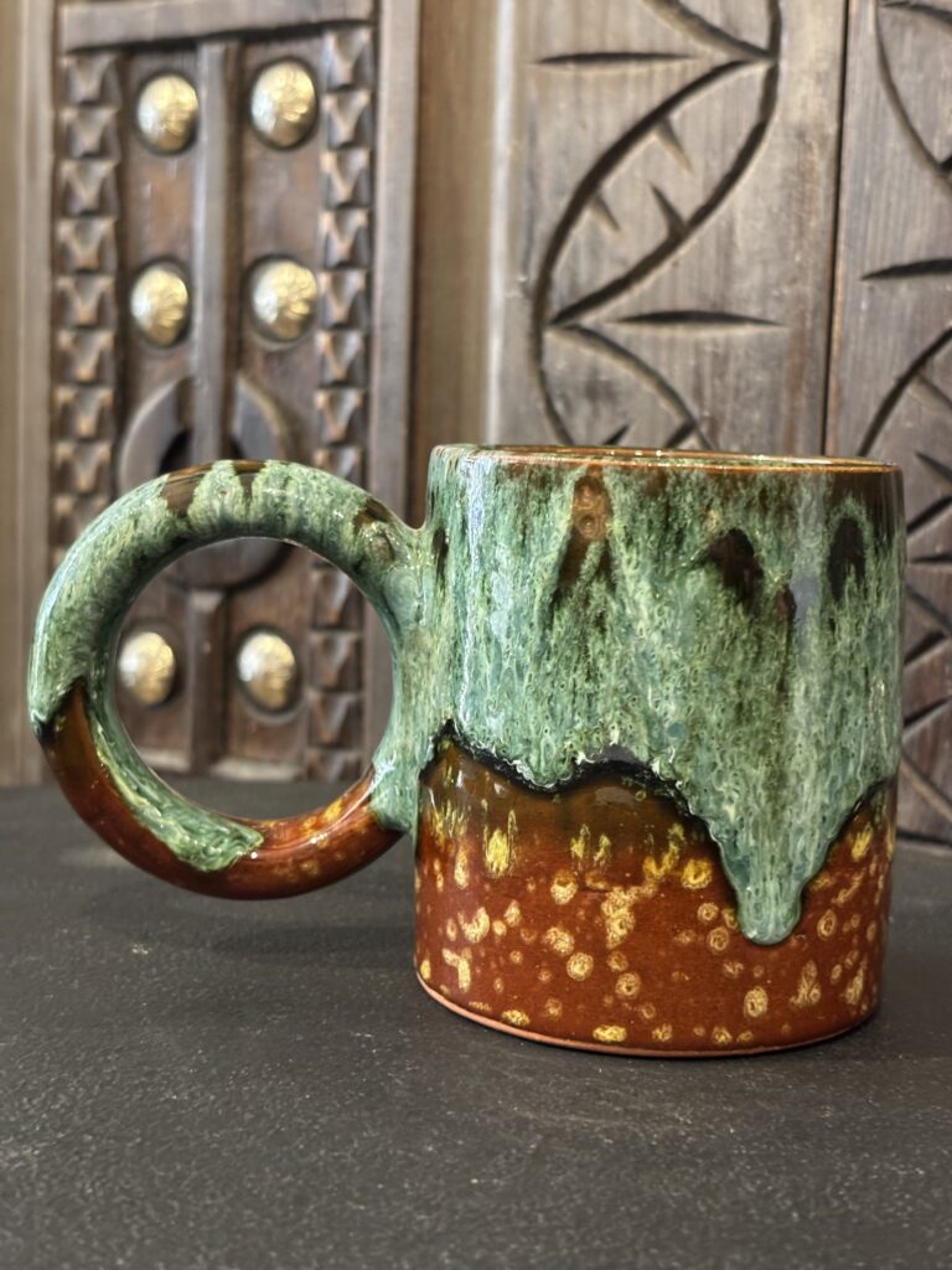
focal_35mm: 52
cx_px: 476
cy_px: 635
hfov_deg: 28.0
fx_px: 1907
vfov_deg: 36.8
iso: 320
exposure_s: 1/33
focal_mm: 5.96
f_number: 1.6
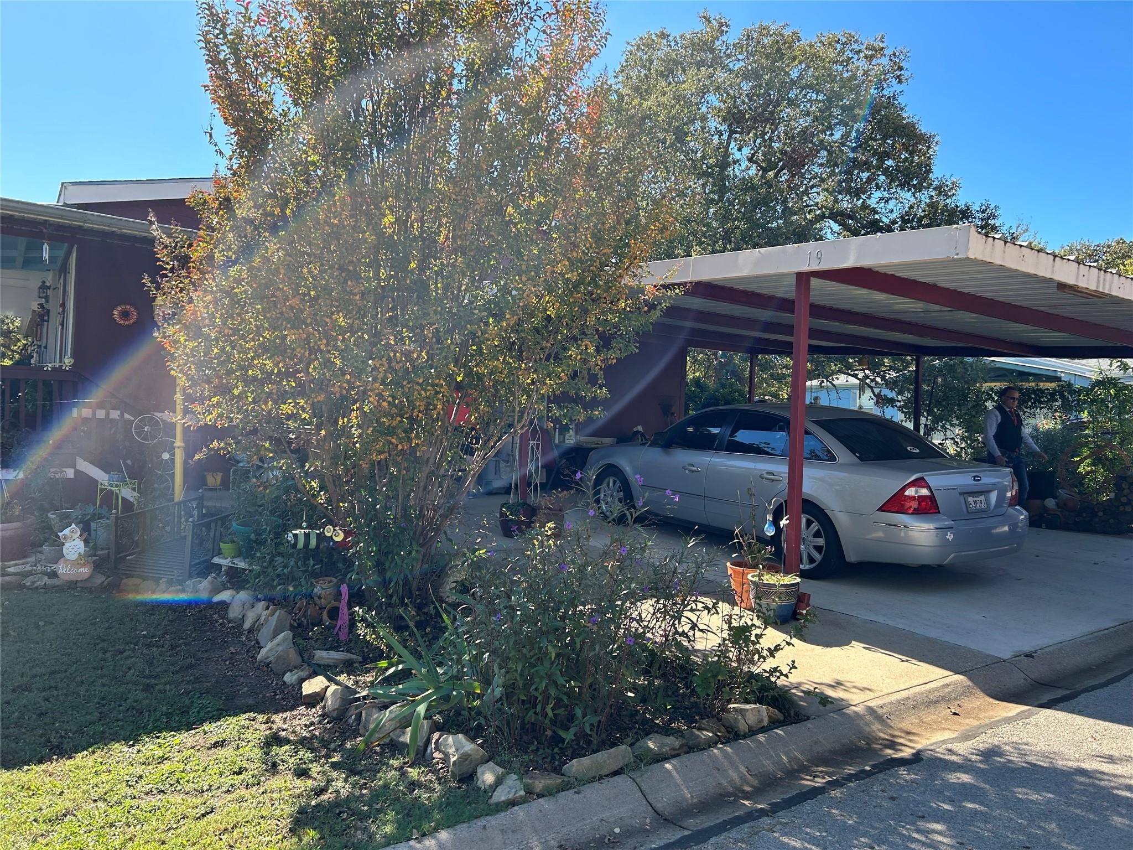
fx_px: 851
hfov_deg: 67.3
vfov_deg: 53.1
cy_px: 425
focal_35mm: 26
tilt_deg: +3.7
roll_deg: -1.1
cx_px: 566
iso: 50
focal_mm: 5.7
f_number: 1.5
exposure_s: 1/803
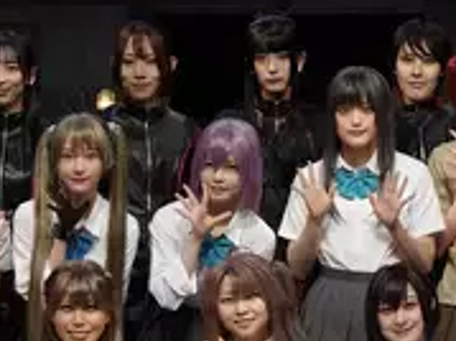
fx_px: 2422
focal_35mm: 184
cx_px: 245
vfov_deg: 8.1
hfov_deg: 10.8
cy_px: 258
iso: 2000
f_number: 7.1
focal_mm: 57
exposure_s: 1/160
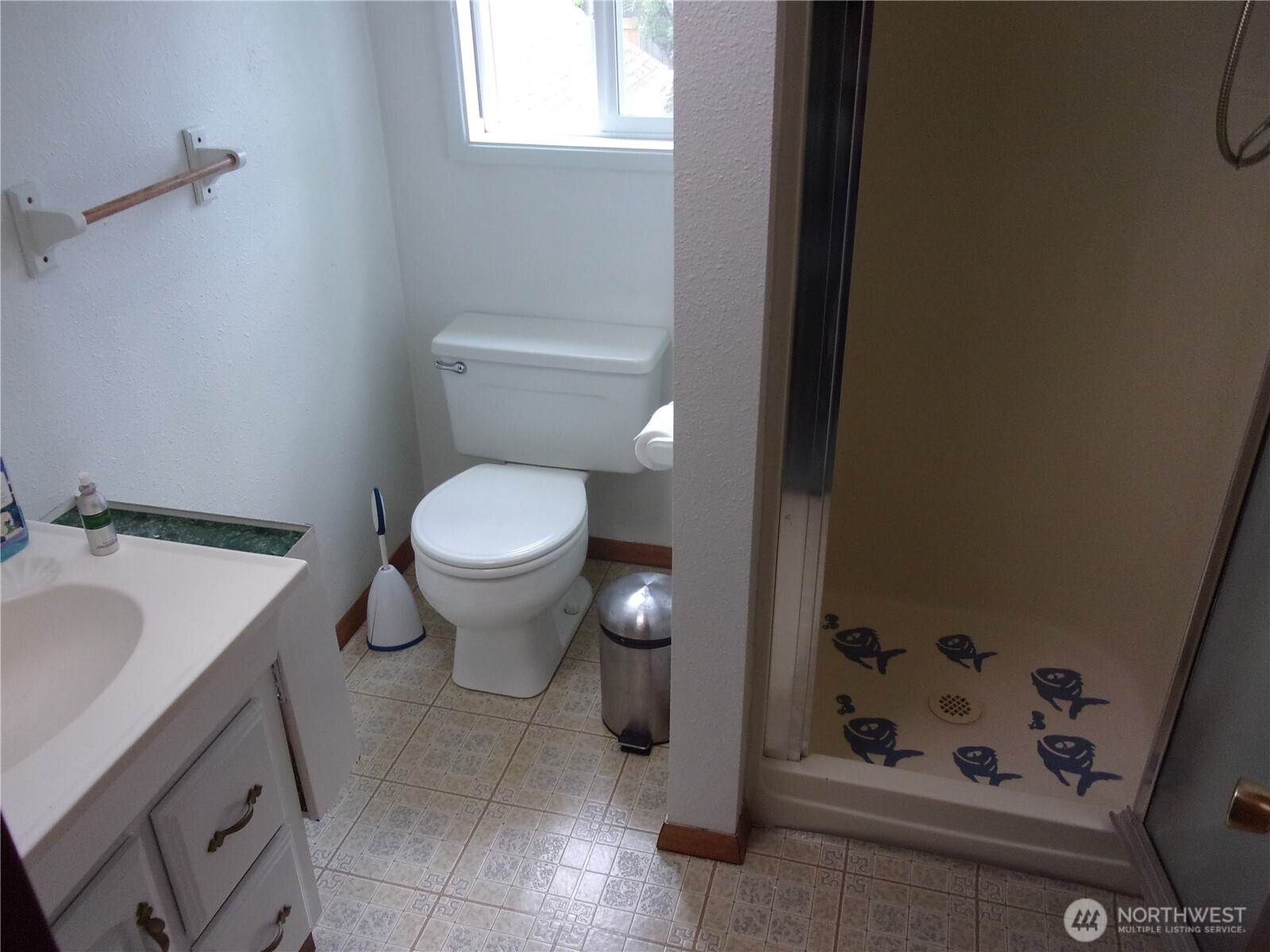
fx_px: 1027
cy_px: 476
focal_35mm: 28
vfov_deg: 49.7
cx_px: 635
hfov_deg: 63.4
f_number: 3.9
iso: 195
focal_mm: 5.1
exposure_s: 1/34
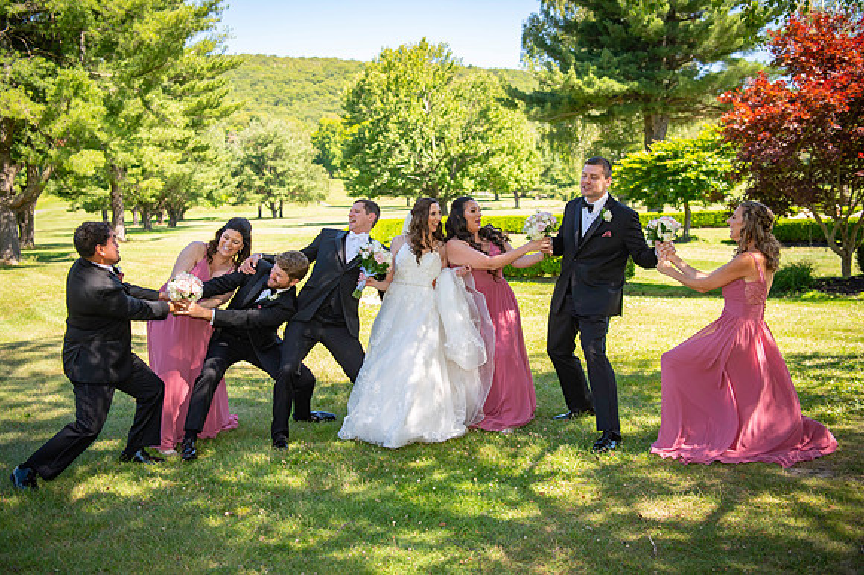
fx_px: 911
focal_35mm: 38
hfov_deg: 50.7
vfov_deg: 35.0
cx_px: 432
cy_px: 288
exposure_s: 1/800
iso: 250
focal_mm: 38
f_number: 3.2
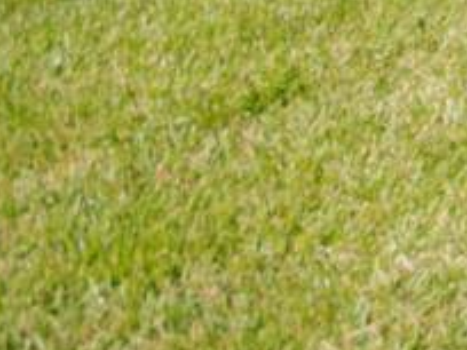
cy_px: -613
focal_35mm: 106
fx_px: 1430
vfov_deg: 10.8
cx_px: 1580
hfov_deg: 10.0
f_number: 6.3
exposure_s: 1/160
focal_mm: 10
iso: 100
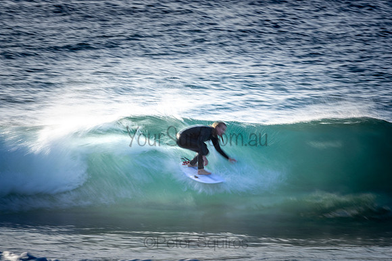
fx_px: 8168
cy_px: 130
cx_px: 196
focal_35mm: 750
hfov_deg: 2.7
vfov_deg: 1.8
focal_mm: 500
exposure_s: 1/20
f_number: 32
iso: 125
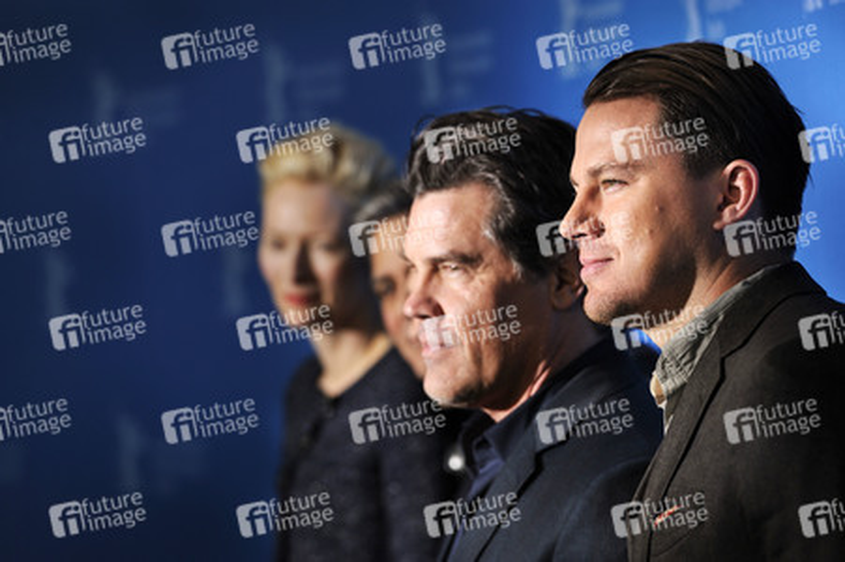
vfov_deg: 6.9
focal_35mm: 200
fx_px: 4691
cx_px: 422
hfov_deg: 10.3
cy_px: 281
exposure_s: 1/320
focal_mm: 200
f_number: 4.5
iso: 200
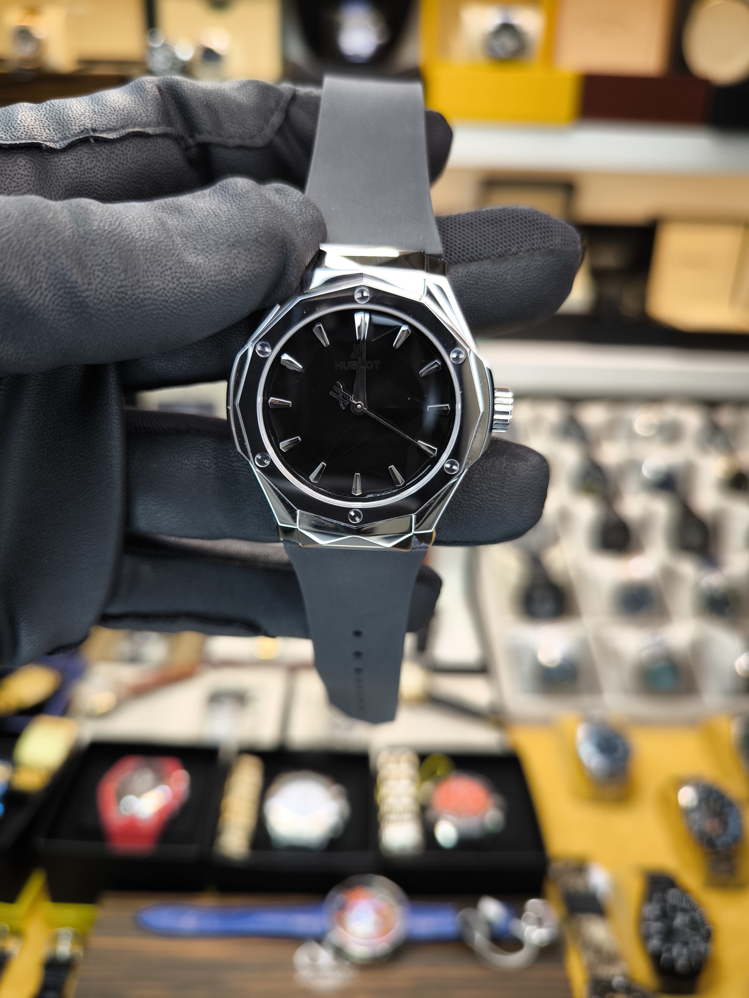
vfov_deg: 71.6
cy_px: 499
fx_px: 692
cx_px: 374
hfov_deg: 56.8
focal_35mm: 24
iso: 80
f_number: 1.9
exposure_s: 1/115
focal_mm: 6.92
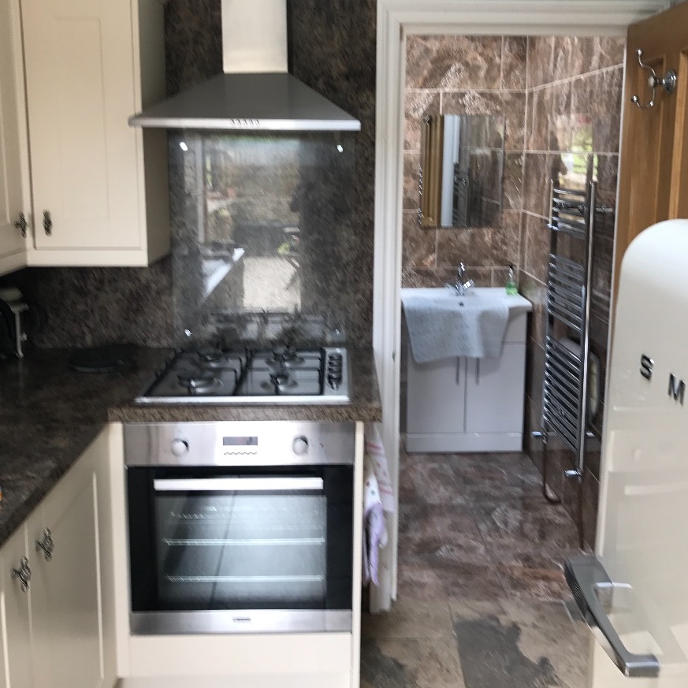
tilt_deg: -9.8
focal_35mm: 34
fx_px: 765
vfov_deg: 48.2
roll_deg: -1.7
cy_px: 278
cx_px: 348
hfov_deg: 48.4
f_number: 1.8
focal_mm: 3.99
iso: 20
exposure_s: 1/50
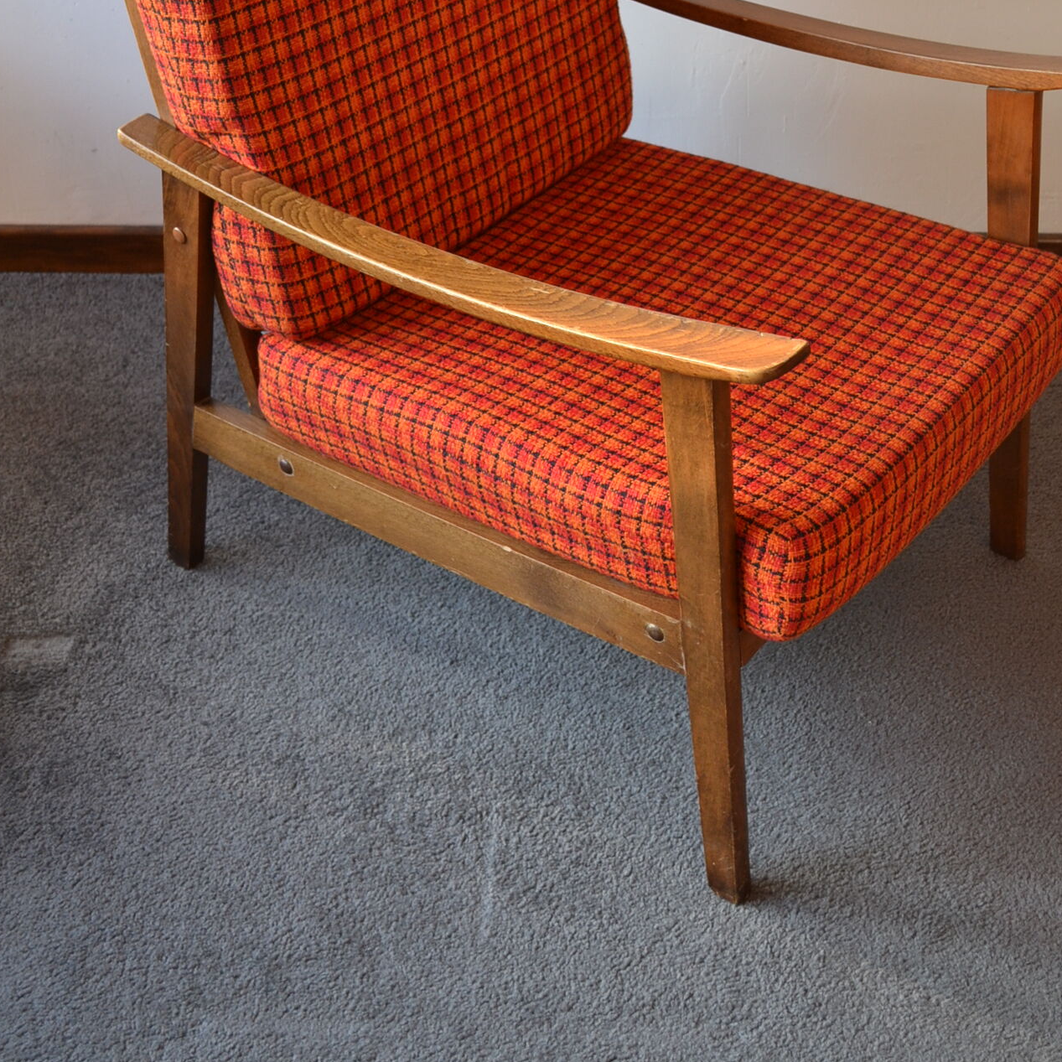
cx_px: 609
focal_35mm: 51
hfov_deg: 33.3
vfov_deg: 32.7
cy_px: 247
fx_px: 1770
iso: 400
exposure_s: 1/40
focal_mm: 22
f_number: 3.8
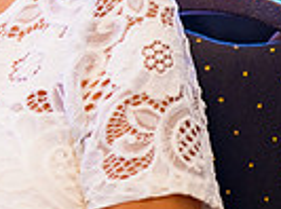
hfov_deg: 4.4
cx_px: -262
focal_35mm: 442
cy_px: -111
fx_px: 3578
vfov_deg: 3.3
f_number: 1.8
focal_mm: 105
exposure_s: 1/125
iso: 720
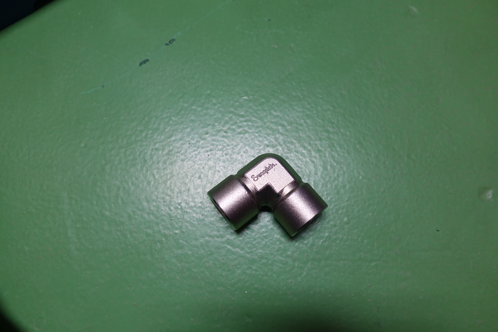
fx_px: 332
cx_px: 249
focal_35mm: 24
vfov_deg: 53.1
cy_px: 166
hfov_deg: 73.7
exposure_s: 1/30
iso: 200
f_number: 1.8
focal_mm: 8.8
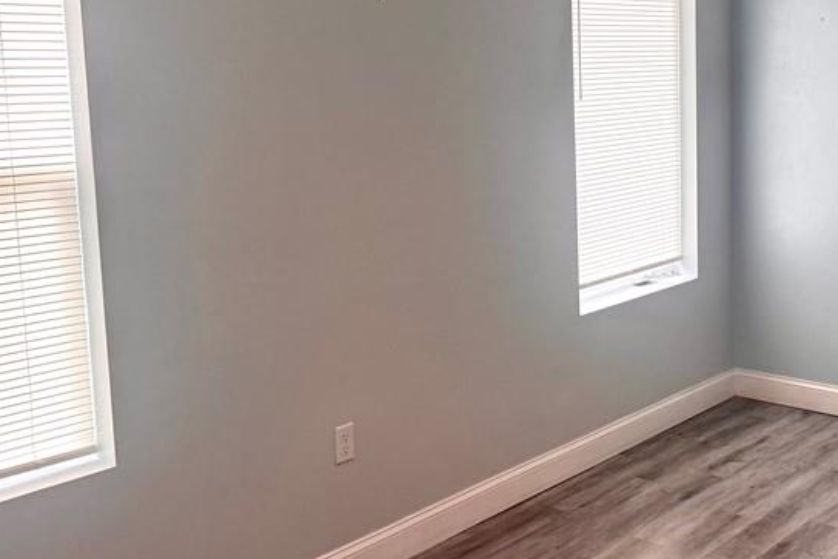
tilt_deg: -7.2
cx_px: 596
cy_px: 192
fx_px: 1094
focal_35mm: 47
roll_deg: +1.0
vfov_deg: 28.5
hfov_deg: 41.0
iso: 125
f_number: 1.78
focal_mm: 6.76
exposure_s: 1/120
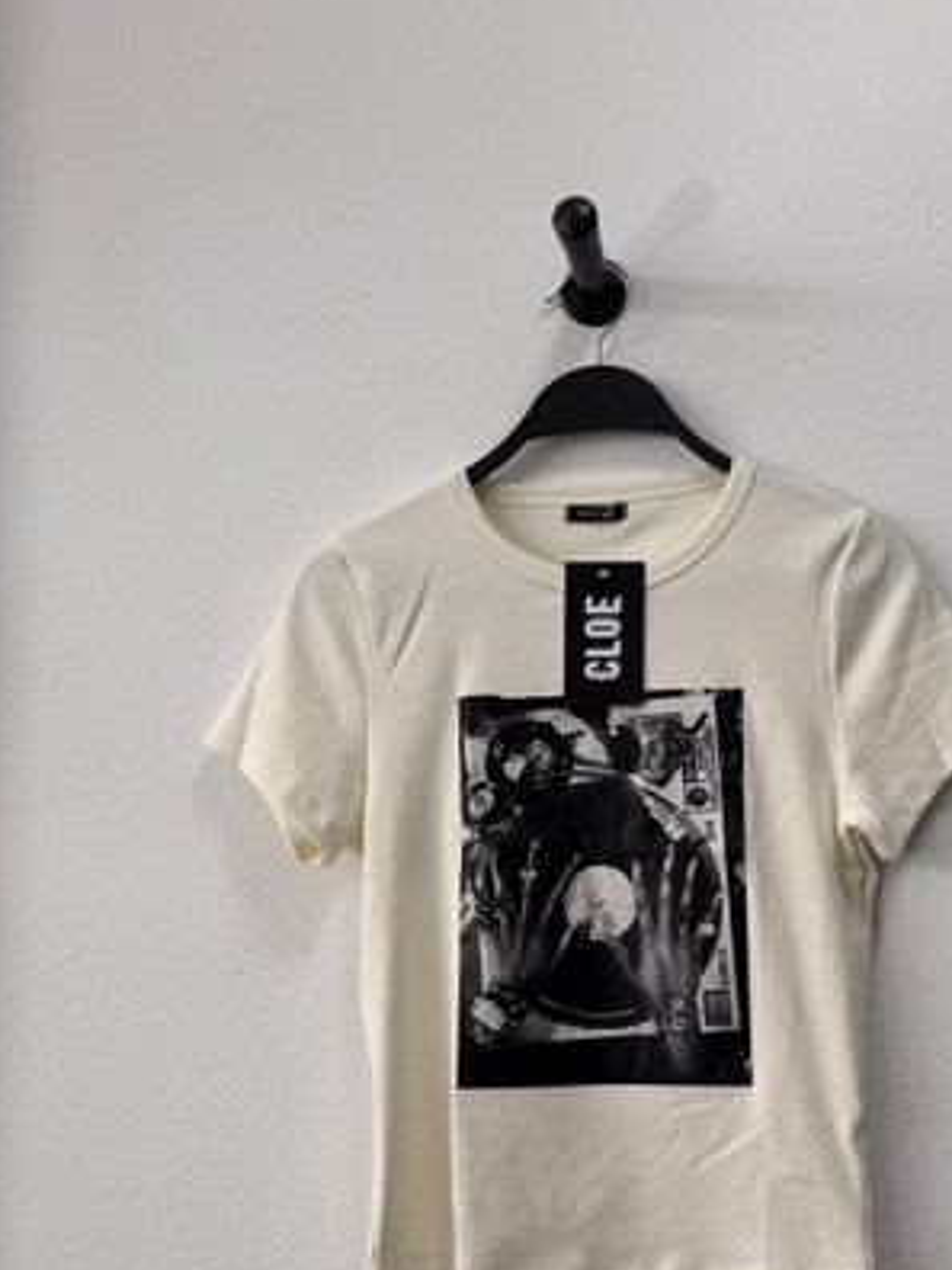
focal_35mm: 35
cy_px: 778
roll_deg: +0.4
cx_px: 603
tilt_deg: +5.4
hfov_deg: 40.4
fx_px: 1283
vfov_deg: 52.2
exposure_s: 1/122
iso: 40
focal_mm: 5.96
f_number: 1.6
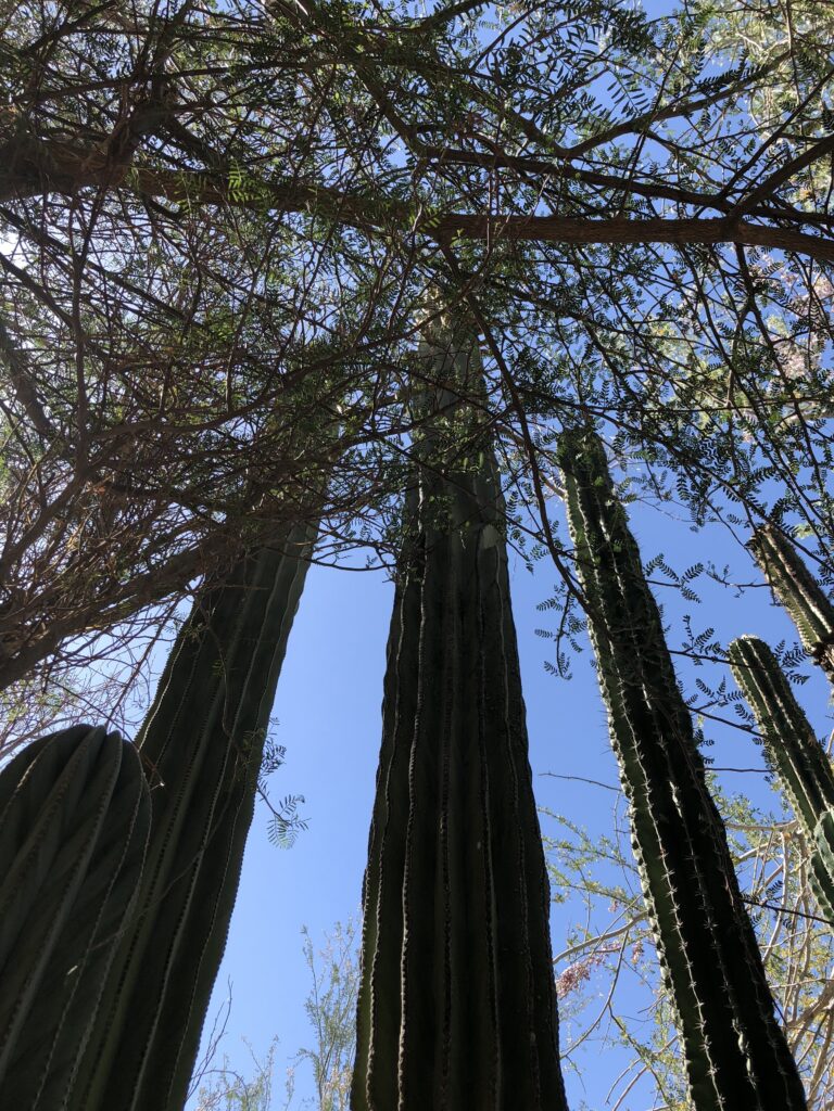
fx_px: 899
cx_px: 417
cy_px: 556
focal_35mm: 28
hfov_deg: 49.7
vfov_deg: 63.4
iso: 20
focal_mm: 3.99
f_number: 1.8
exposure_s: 1/787
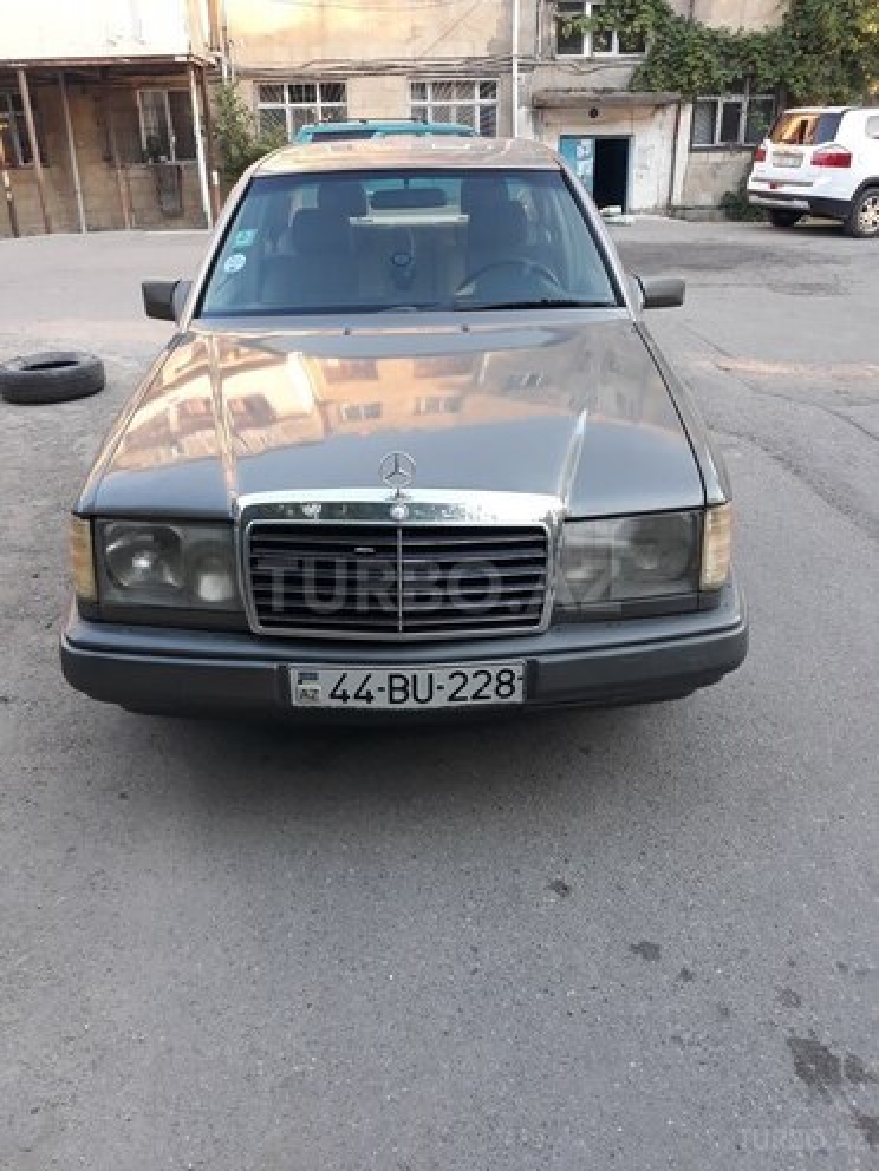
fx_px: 914
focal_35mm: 27
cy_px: 586
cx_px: 440
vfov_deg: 65.3
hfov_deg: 51.4
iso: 50
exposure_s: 1/50
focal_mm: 3.71
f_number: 1.7
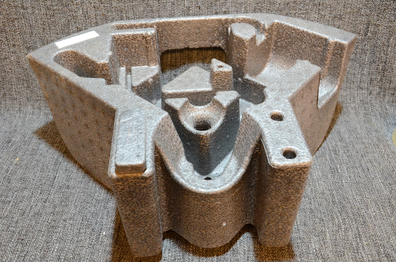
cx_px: 198
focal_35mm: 36
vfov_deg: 36.7
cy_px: 131
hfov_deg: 53.2
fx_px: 395
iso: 2500
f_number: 8
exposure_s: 1/50
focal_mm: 24
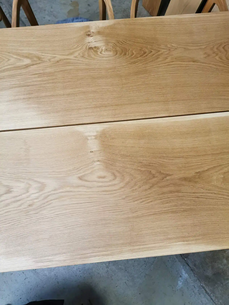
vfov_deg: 65.3
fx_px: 238
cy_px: 152
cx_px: 114
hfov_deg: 51.4
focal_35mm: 27
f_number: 1.6
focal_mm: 5.6
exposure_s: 1/50
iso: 250
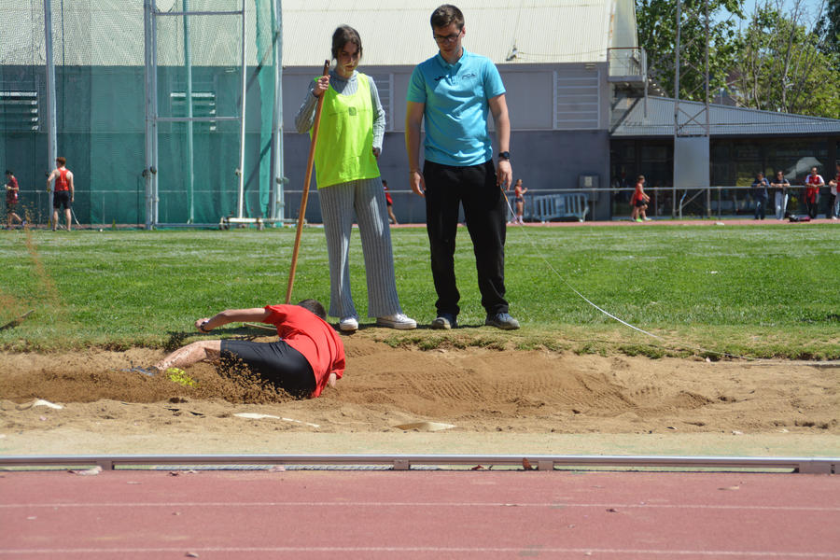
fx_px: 3010
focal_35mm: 129
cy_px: 280
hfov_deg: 15.9
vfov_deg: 10.6
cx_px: 420
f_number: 6.3
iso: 400
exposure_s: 1/1600
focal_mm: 86
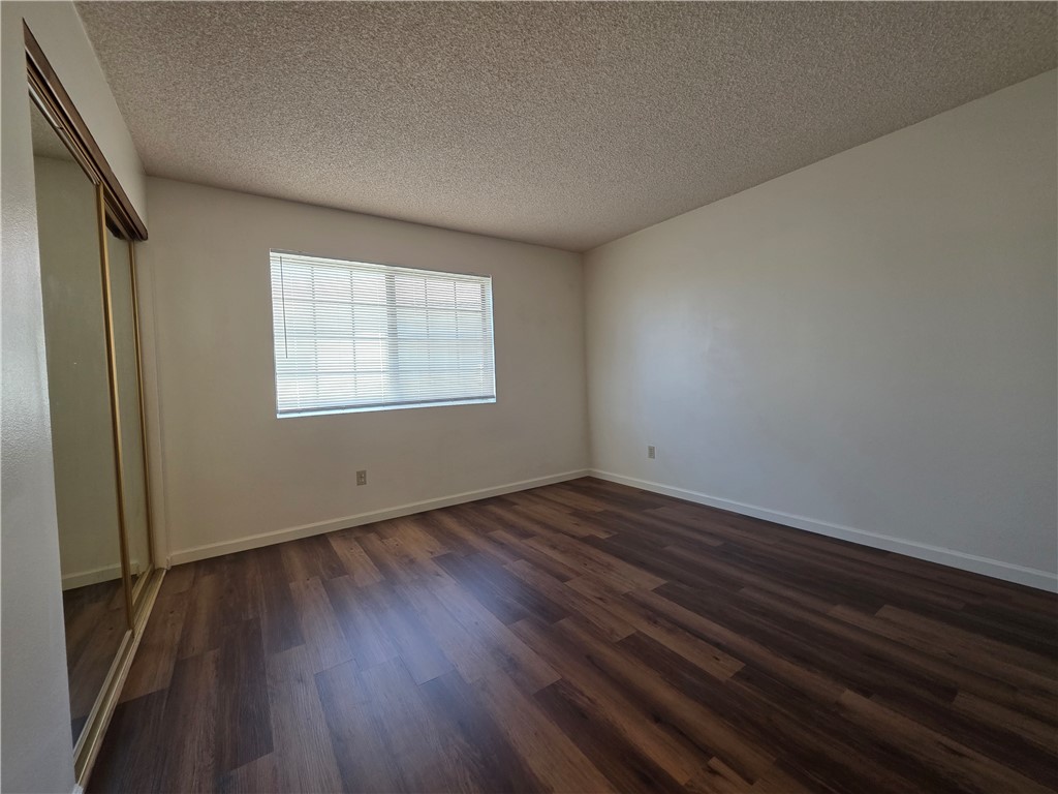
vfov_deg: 89.9
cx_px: 529
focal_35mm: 13
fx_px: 397
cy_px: 397
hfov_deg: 106.2
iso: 160
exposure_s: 1/120
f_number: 1.9
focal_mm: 2.2
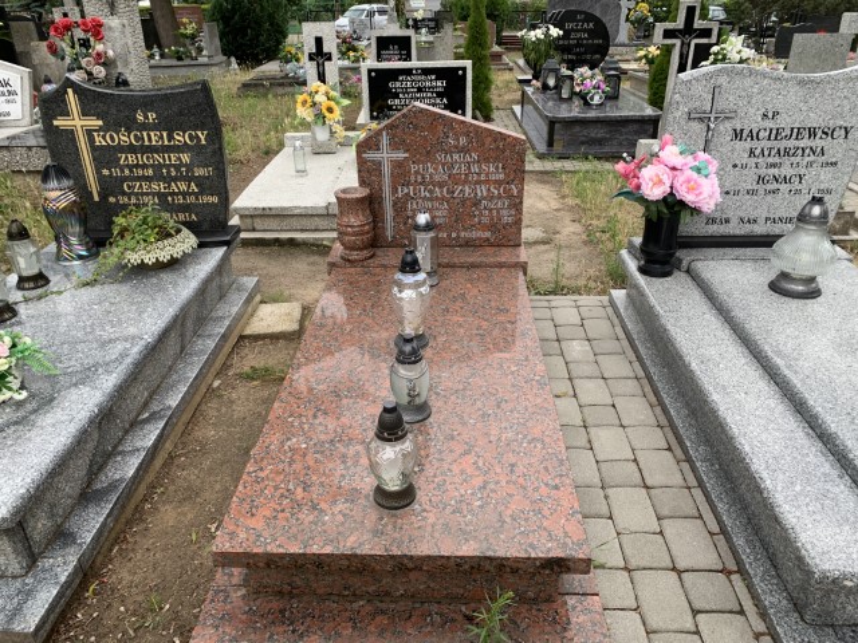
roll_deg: -0.4
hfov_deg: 67.3
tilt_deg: -21.9
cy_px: 322
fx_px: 644
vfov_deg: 53.1
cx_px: 429
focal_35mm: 26
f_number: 1.8
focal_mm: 4.25
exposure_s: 1/531
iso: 25
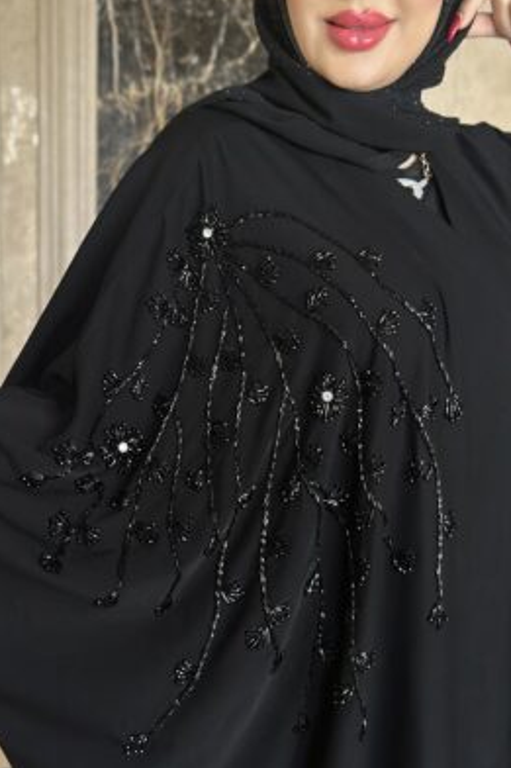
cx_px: 225
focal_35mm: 51
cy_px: 386
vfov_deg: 38.9
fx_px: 1087
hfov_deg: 26.4
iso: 400
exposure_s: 1/53
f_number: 1.78
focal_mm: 6.86
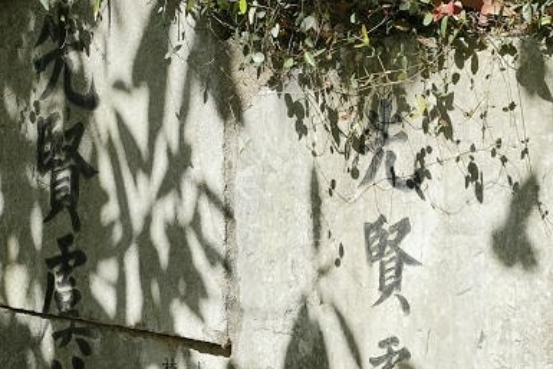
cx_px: 197
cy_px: 444
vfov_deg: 8.5
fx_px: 2443
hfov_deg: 12.9
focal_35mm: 159
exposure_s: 1/125
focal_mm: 51
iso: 100
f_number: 5.6
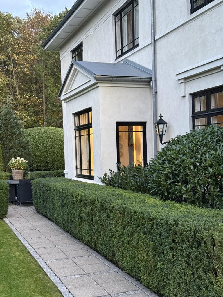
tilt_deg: +0.5
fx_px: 412
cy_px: 148
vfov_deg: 39.7
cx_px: 112
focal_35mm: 48
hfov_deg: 30.3
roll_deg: +2.0
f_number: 1.78
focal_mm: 6.76
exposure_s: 1/40
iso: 400
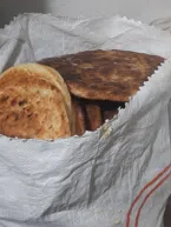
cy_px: 120
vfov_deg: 34.3
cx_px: 92
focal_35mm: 56
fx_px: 368
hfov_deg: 26.1
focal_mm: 3.93
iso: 200
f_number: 1.7
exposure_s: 1/25
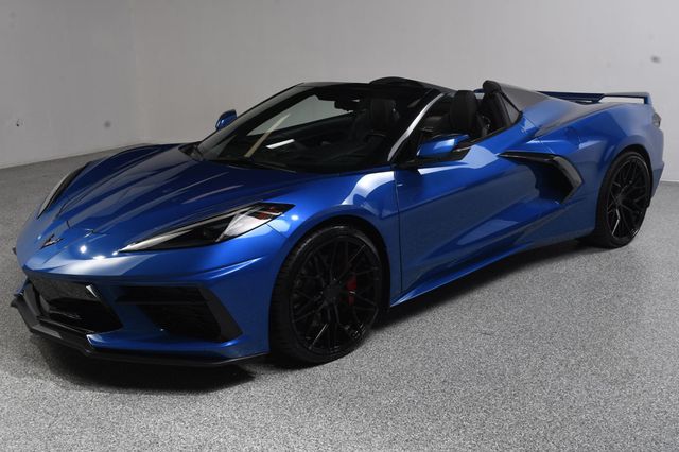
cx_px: 340
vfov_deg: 34.2
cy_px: 226
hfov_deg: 49.6
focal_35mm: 39
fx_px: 735
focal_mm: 26
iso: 100
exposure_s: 1/160
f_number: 13
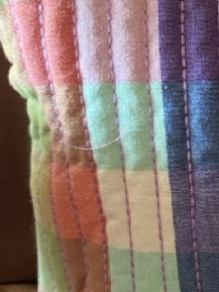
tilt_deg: -19.7
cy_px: 108
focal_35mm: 113
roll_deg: +2.6
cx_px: 359
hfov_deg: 12.3
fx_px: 954
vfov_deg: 17.4
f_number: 1.8
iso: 160
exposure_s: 1/50
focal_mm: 4.25
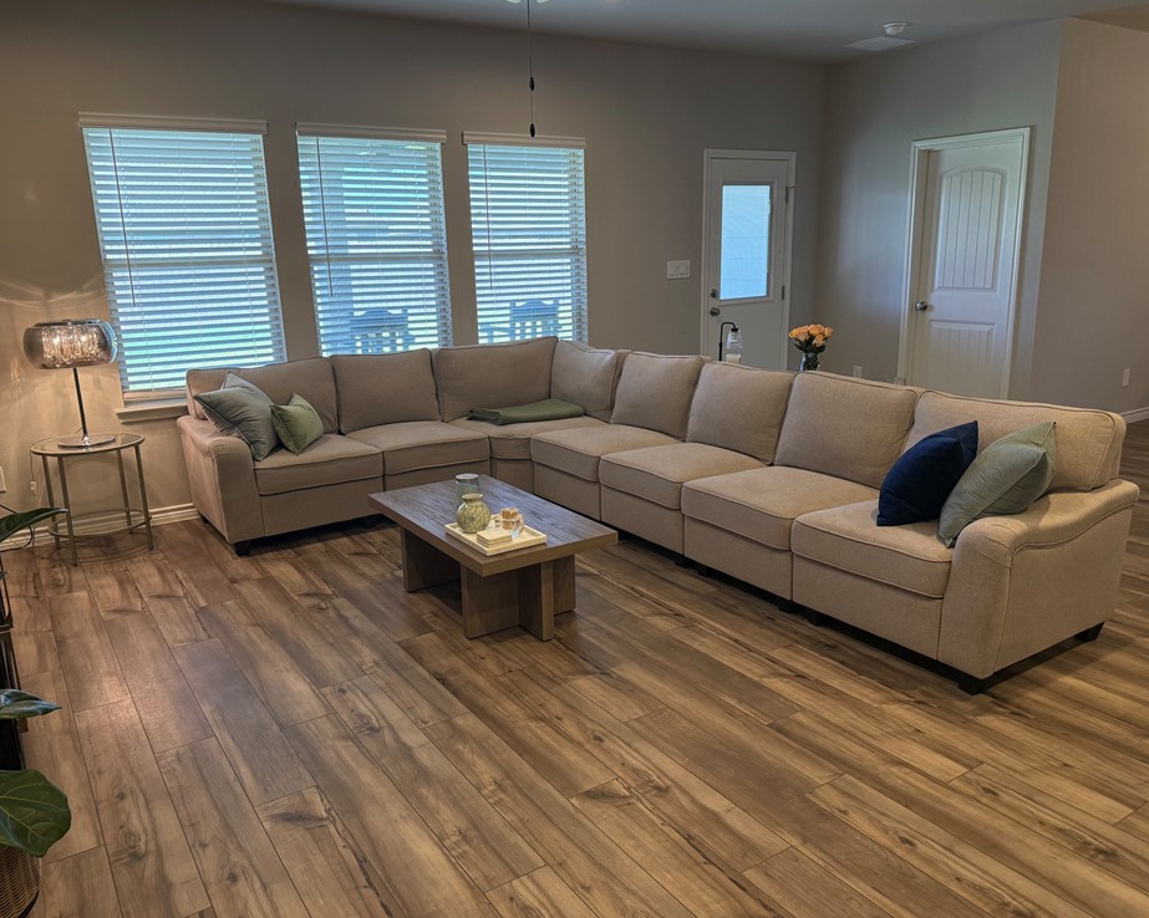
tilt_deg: -14.0
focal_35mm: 26
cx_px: 568
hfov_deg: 66.0
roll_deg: +1.6
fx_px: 884
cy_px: 461
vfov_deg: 54.9
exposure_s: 1/123
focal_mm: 6.76
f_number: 1.78
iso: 200
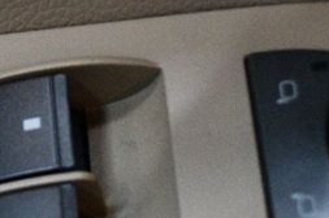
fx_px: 1442
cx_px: -62
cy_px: 171
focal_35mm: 158
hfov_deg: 12.7
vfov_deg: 8.6
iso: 3200
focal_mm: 26
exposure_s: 1/60
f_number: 4.2
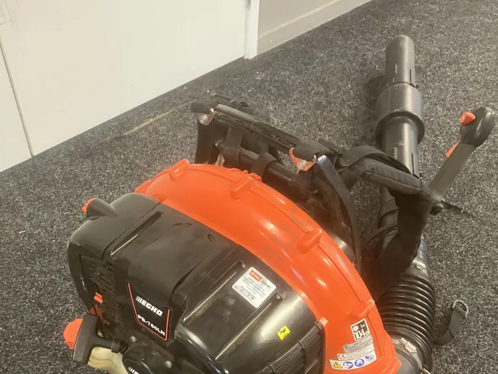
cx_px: 249
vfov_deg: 36.7
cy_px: 285
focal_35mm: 38
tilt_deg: -45.3
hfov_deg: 49.0
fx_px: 547
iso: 320
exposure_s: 1/25
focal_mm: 3.99
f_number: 1.8
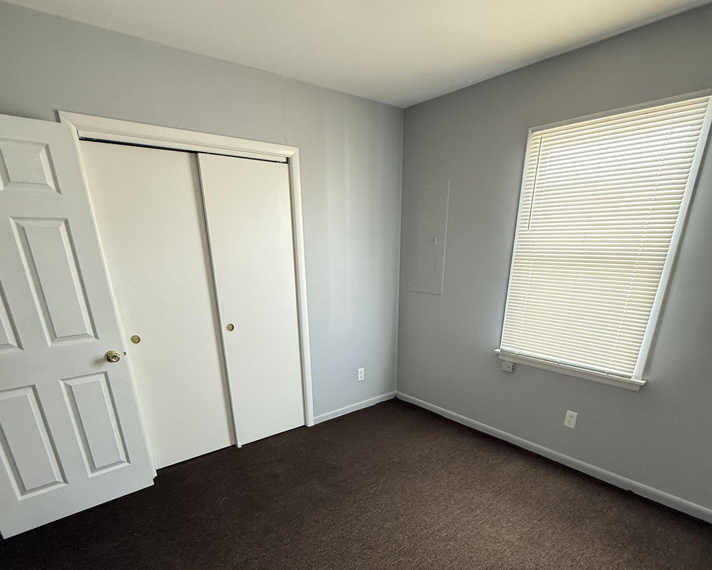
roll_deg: +0.3
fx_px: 400
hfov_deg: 83.3
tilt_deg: -20.6
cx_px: 361
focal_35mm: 19
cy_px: 402
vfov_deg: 67.9
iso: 320
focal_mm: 2.22
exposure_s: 1/99
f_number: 2.2
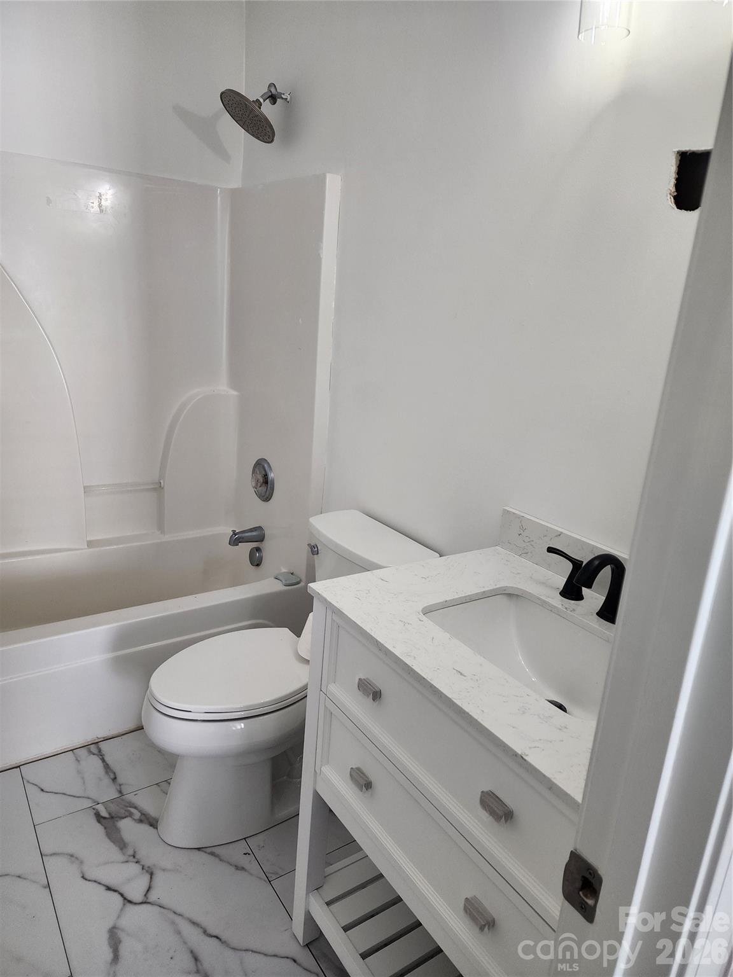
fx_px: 649
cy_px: 488
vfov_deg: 73.9
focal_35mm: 23
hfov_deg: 58.9
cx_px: 366
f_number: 1.8
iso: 125
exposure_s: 1/180
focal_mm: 6.4
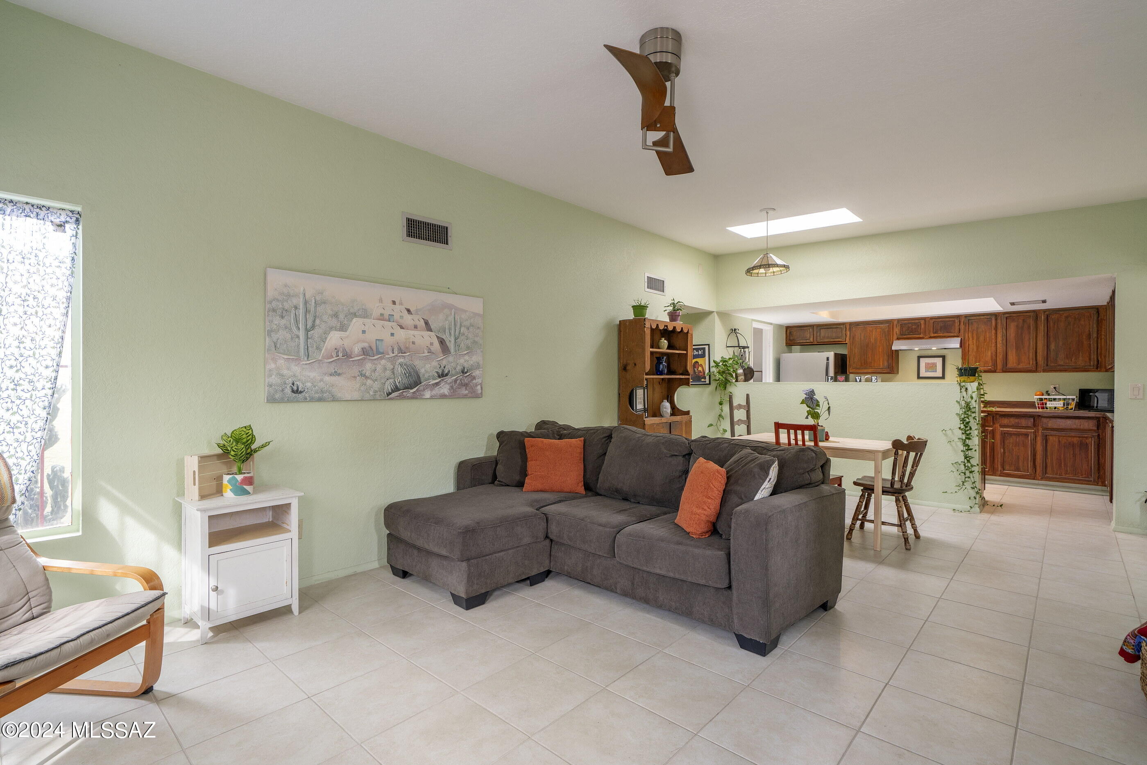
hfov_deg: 96.7
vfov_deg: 73.7
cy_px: 382
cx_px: 574
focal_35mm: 16
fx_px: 510
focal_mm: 16
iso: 200
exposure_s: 1/6
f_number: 7.1
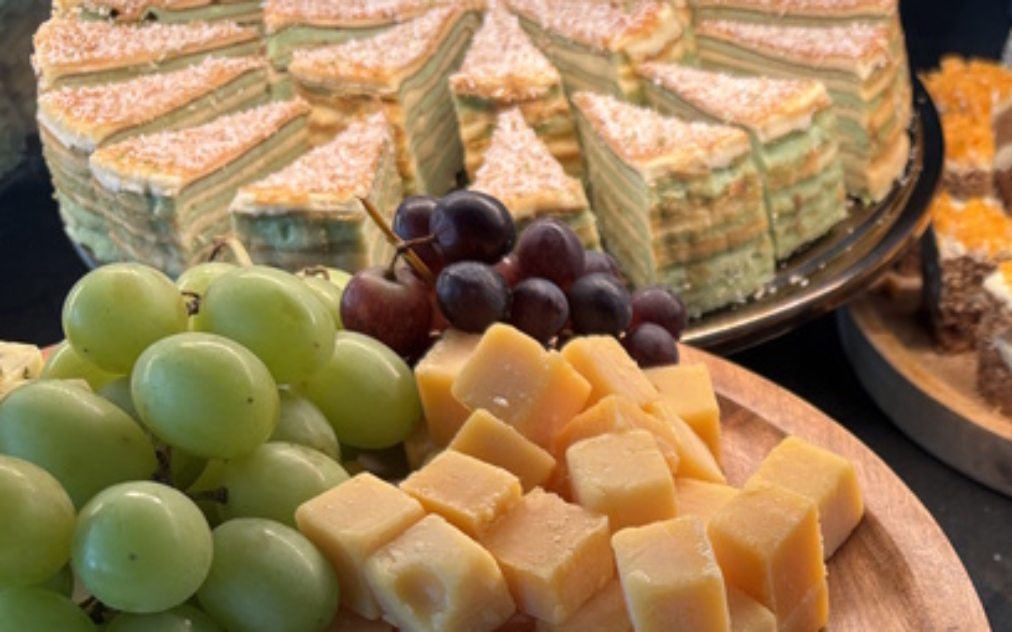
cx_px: 965
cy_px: 731
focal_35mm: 54
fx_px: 1489
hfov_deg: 34.7
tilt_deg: -46.5
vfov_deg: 22.4
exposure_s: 1/98
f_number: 1.6
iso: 80
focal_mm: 5.96
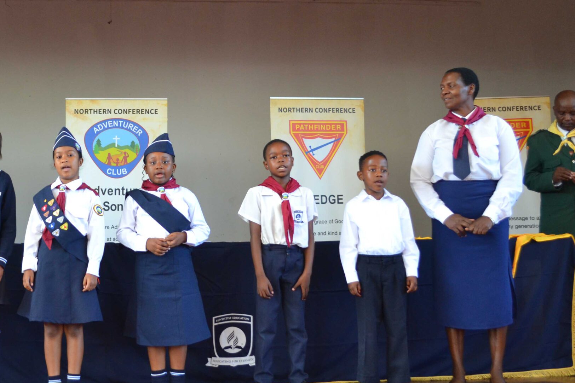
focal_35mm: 52
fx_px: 830
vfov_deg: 25.9
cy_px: 154
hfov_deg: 37.5
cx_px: 161
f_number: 3.8
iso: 900
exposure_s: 1/60
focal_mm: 22
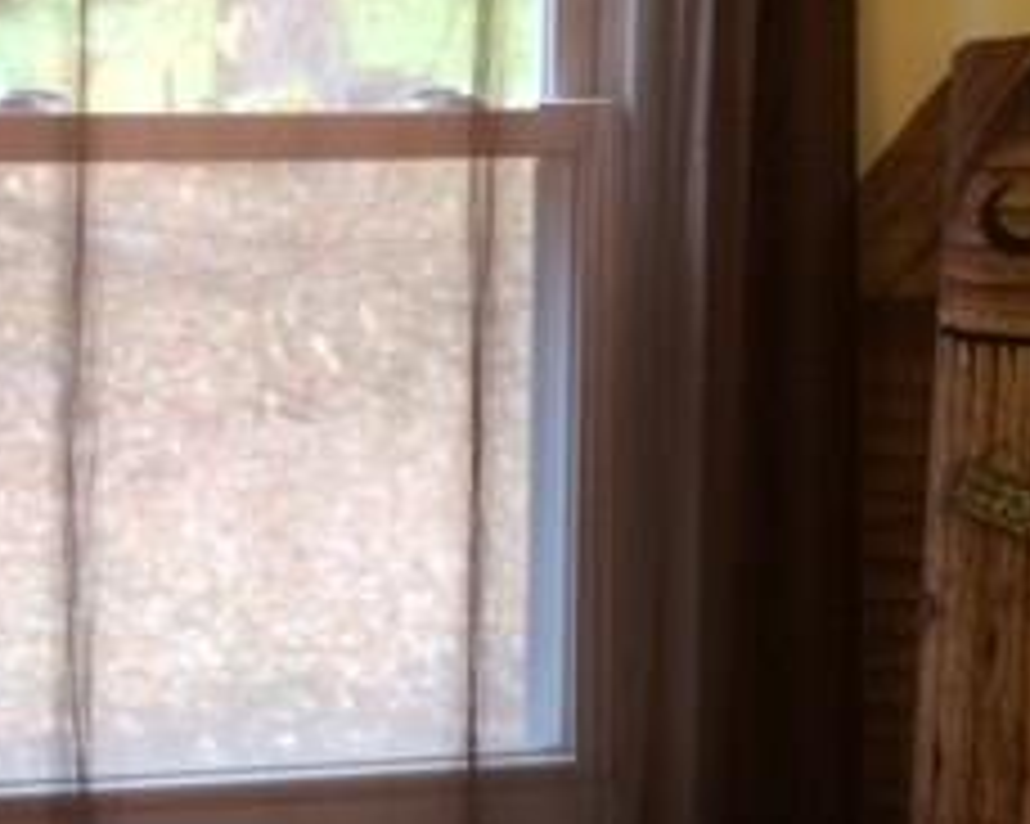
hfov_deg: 22.1
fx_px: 2499
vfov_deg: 18.7
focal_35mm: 82
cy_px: 347
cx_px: -72
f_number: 2.2
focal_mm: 4.12
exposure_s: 1/30
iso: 125
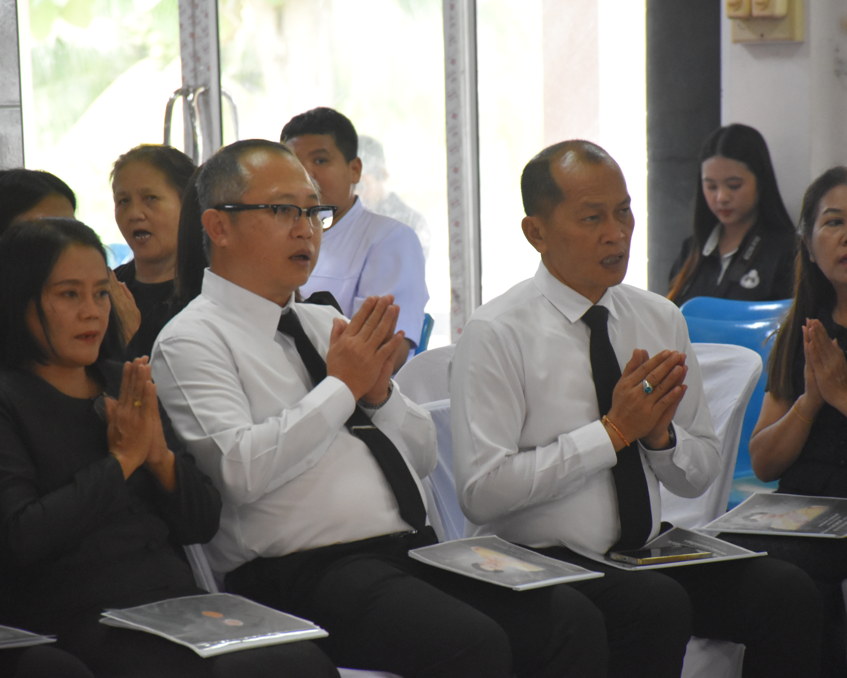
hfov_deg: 8.2
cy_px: 340
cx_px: 427
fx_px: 5941
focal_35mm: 237
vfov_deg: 6.5
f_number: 5.6
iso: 3200
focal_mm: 140
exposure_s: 1/50
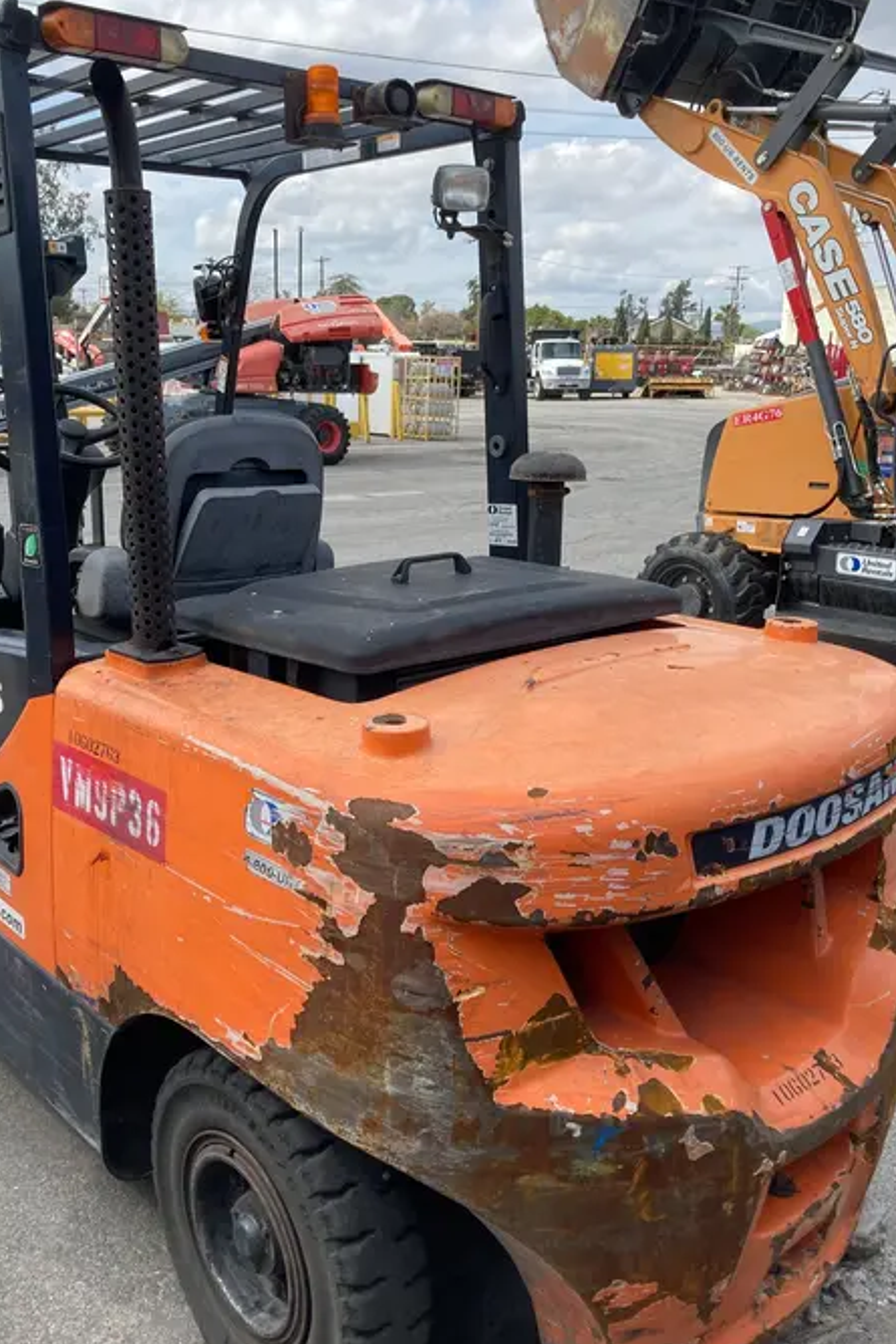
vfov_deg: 58.7
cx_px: 372
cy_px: 680
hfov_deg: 41.0
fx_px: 1194
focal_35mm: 32
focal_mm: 3.99
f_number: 1.8
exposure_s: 1/1012
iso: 20
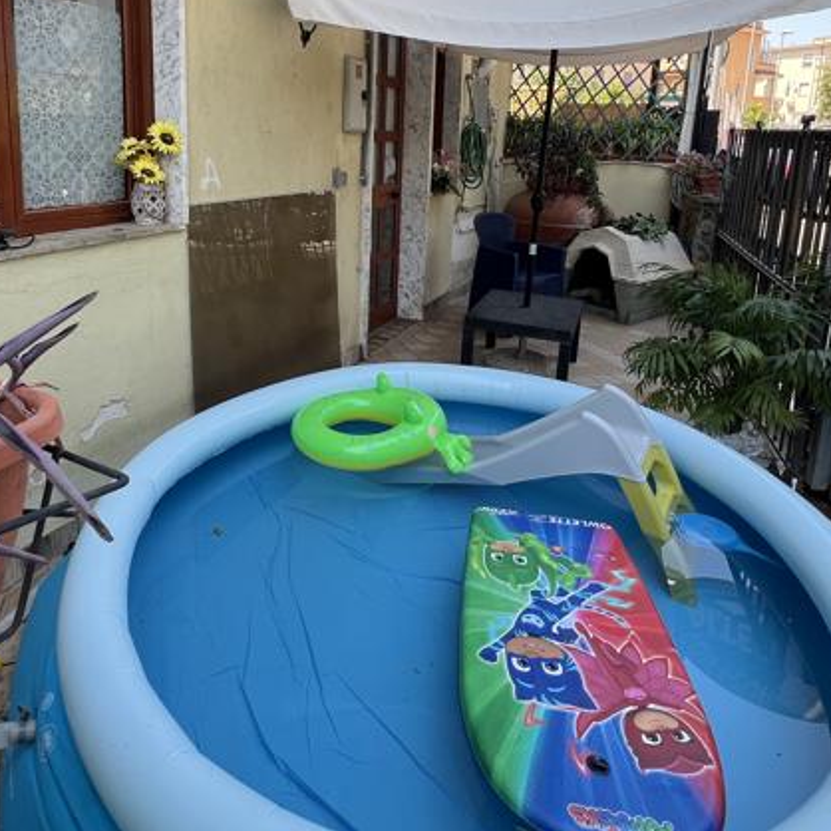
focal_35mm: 22
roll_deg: -1.1
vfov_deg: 67.0
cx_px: 322
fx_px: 598
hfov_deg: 68.7
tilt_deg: -10.2
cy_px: 252
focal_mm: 1.57
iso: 32
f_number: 1.8
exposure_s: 1/178
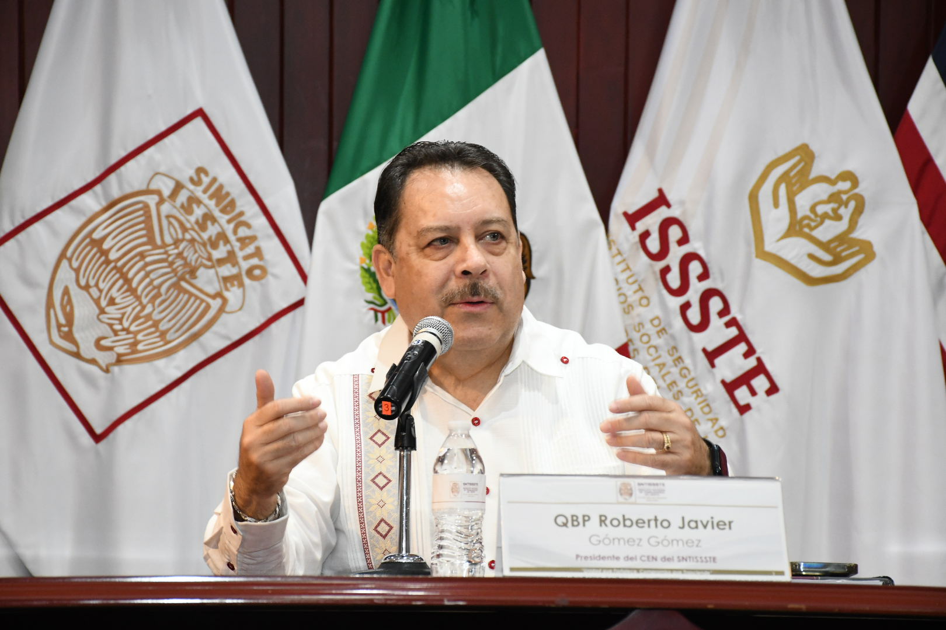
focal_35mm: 127
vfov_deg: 10.8
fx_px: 3337
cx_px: 473
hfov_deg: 16.1
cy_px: 315
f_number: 7.1
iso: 2500
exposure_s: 1/100
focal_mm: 85
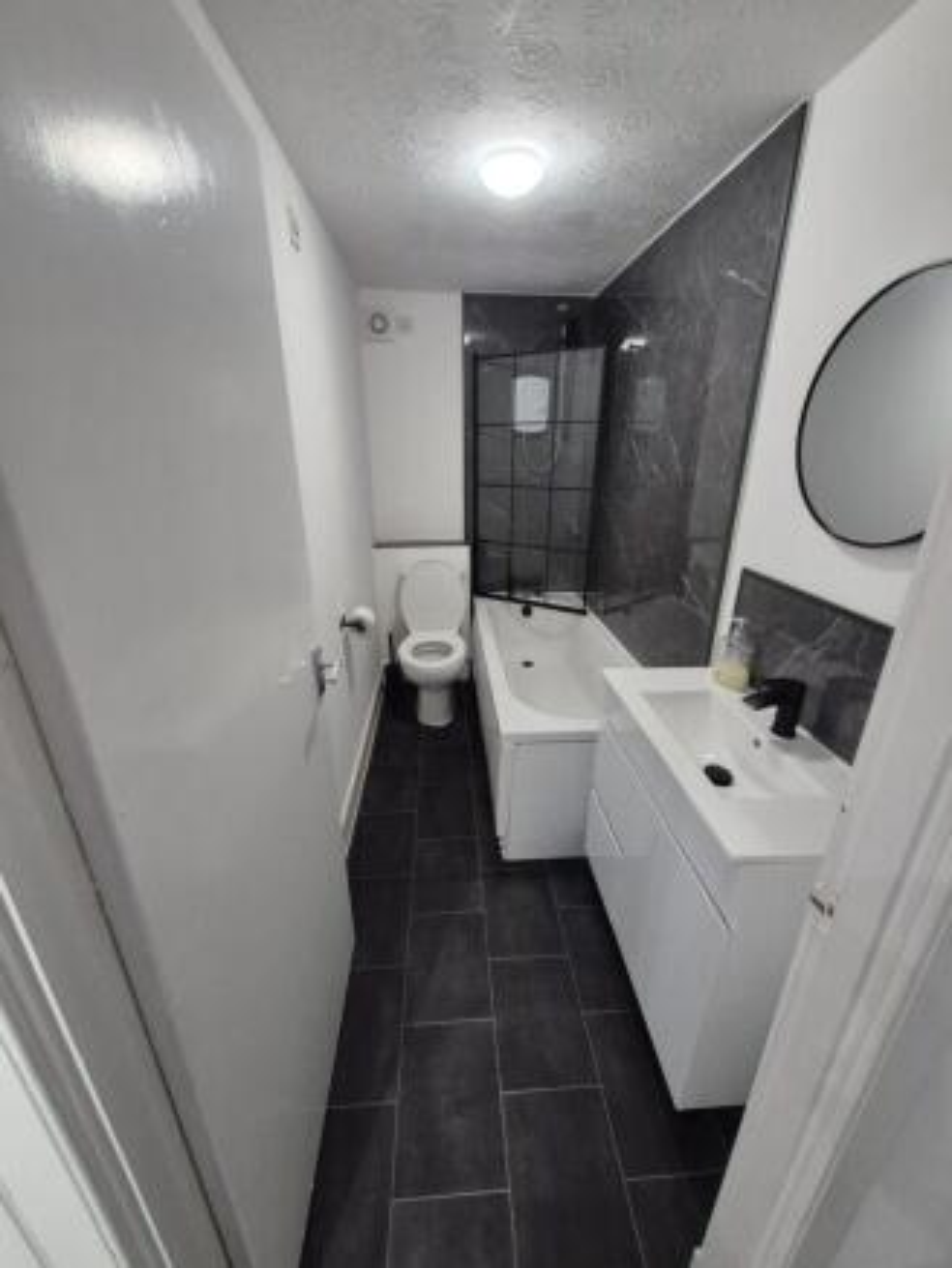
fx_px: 476
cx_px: 476
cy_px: 634
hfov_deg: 89.9
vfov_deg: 106.2
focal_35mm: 13
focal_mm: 1.74
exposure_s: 1/50
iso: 320
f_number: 2.2
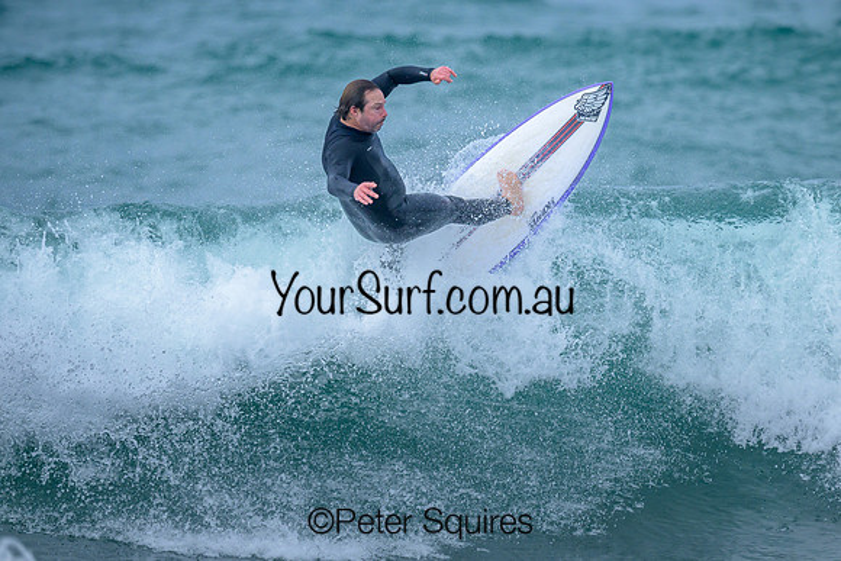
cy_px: 207
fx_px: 25694
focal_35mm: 1100
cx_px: 370
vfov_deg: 1.3
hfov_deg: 1.9
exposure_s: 1/2500
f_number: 6.3
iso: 320
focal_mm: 800
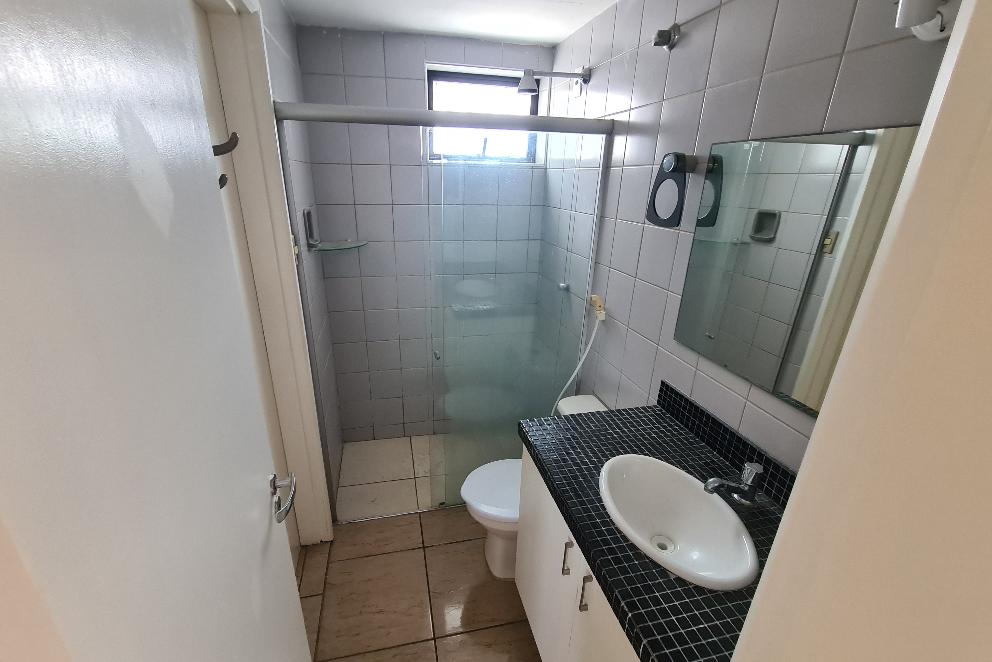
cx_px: 479
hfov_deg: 104.2
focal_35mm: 14
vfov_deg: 81.2
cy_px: 334
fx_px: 386
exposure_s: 1/50
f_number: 2.2
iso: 200
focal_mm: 2.2
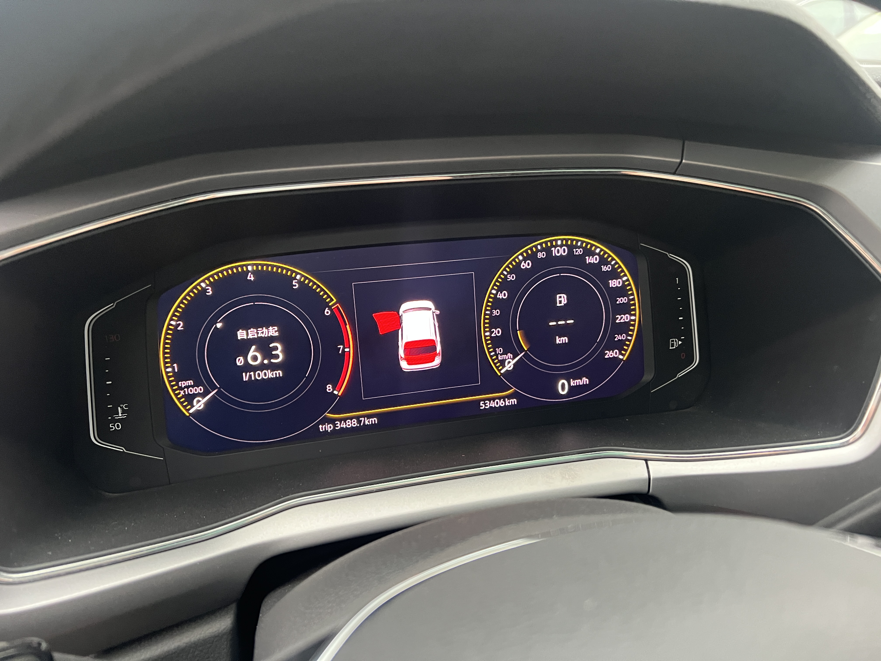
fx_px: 662
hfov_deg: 67.3
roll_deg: +1.4
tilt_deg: -22.8
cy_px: 330
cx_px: 440
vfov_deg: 53.1
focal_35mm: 26
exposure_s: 1/56
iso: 500
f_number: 1.5
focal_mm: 5.7
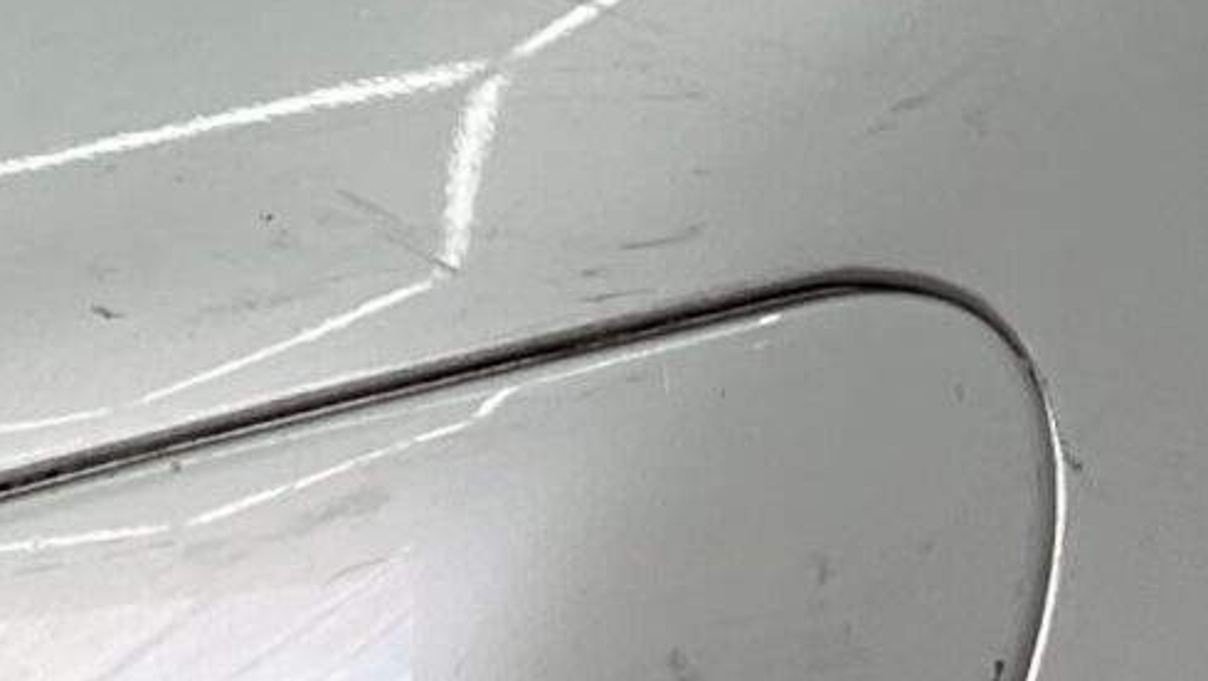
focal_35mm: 165
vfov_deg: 7.1
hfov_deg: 12.2
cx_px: -833
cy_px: 1355
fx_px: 5287
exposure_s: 1/128
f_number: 1.8
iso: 16
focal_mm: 3
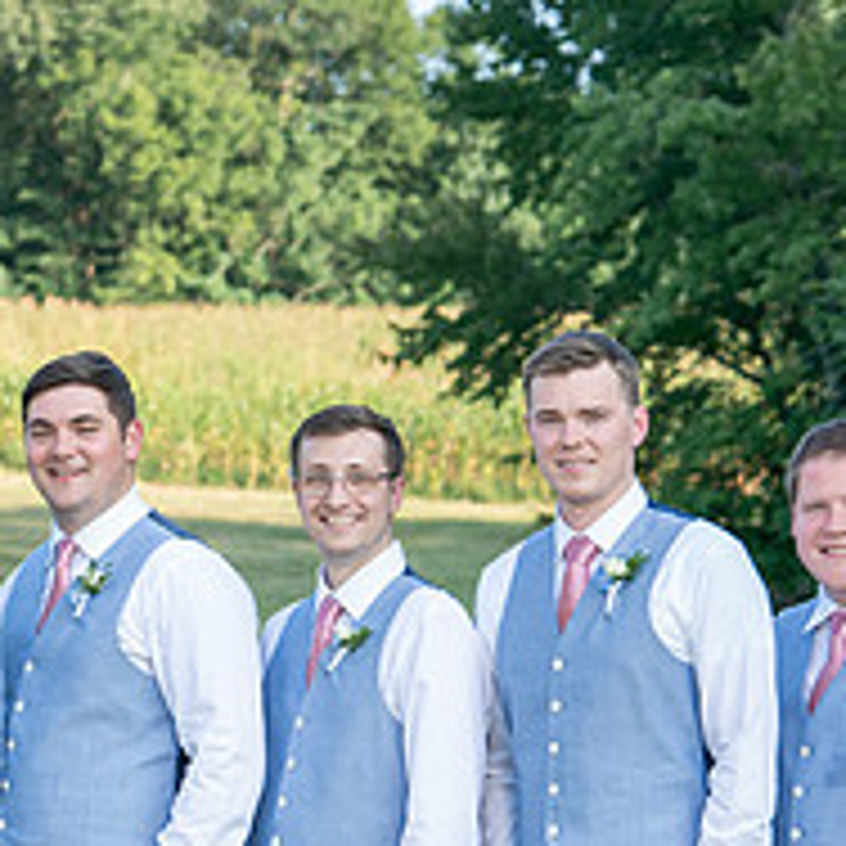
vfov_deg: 9.0
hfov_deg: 8.9
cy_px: 785
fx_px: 5364
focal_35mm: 194
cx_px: -184
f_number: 5.6
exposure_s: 1/200
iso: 320
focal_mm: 74
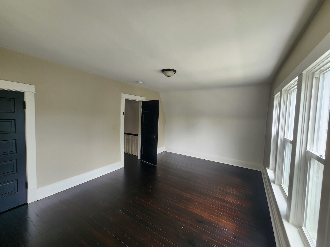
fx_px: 124
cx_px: 165
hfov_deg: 106.2
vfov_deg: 89.9
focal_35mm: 13
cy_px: 124
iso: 64
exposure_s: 1/60
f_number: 2.2
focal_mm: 2.2
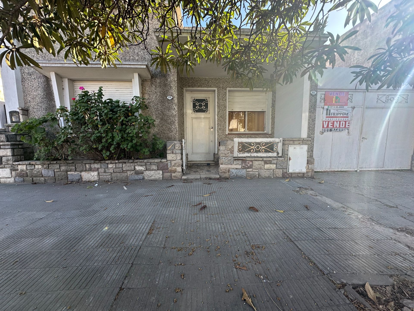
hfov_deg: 102.1
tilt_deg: -5.4
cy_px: 156
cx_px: 207
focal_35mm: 14
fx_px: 167
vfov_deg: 85.7
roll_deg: +0.9
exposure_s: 1/206
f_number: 2.2
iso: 40
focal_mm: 2.22
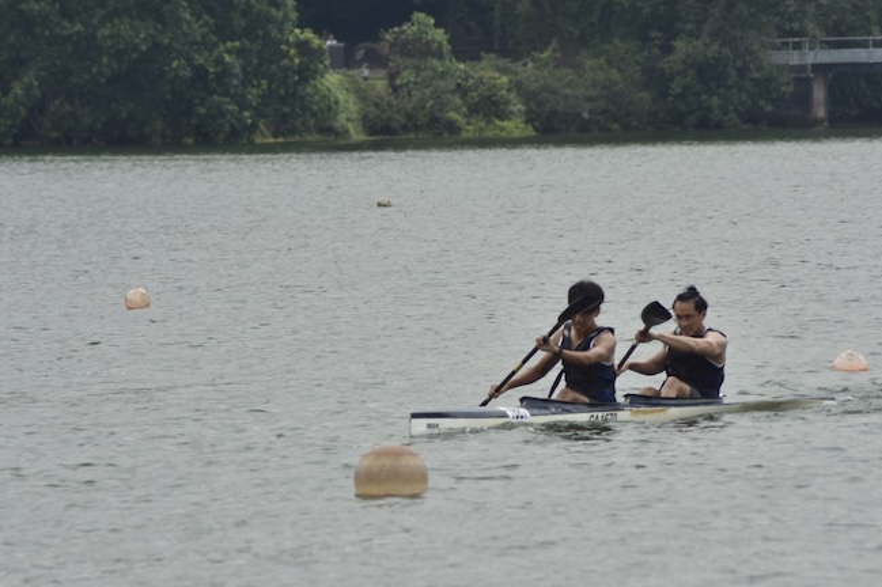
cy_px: 330
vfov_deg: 2.5
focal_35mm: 555
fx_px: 13590
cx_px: 435
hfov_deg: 3.7
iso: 160
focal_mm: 300
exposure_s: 1/400
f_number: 8
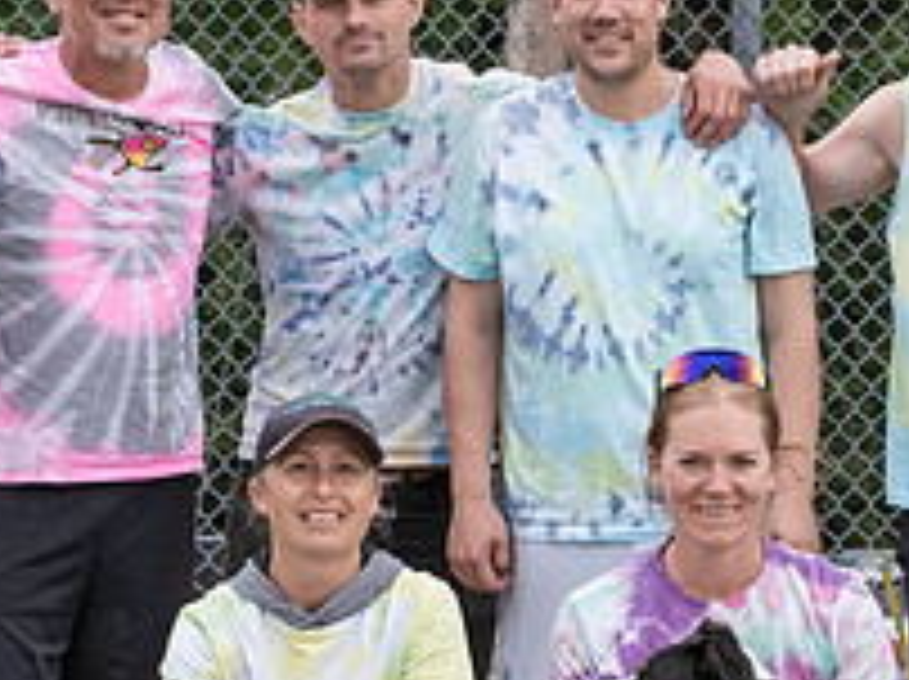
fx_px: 7213
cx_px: 883
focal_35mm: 275
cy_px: 496
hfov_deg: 7.2
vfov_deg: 5.4
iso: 2000
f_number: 5
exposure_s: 1/1600
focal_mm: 45
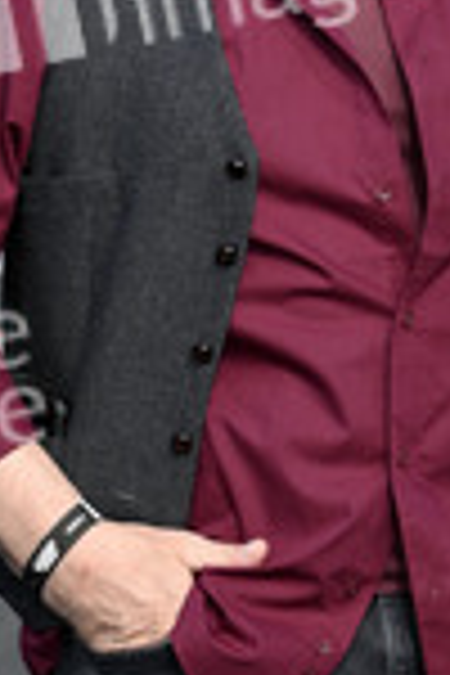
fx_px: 6731
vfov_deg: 5.7
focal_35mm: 359
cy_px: 194
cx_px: 306
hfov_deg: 3.8
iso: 250
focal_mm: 135
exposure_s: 1/250
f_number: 6.3
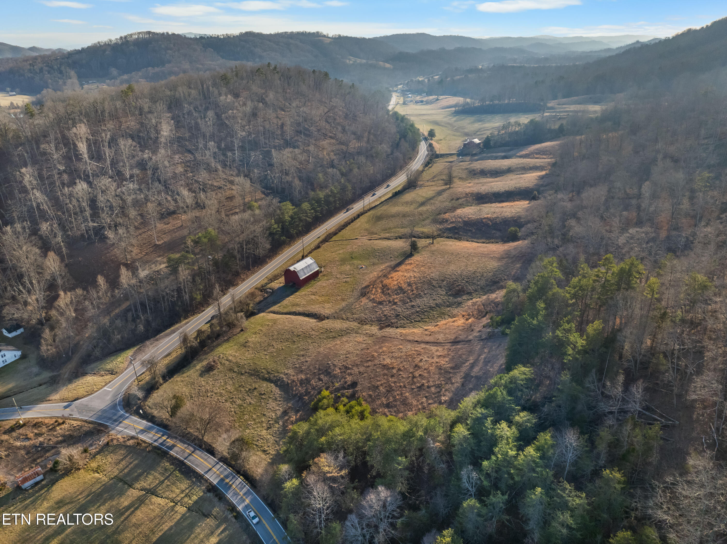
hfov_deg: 71.6
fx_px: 504
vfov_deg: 56.8
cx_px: 364
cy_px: 272
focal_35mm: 24
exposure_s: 1/160
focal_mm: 12.29
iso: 170
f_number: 2.8
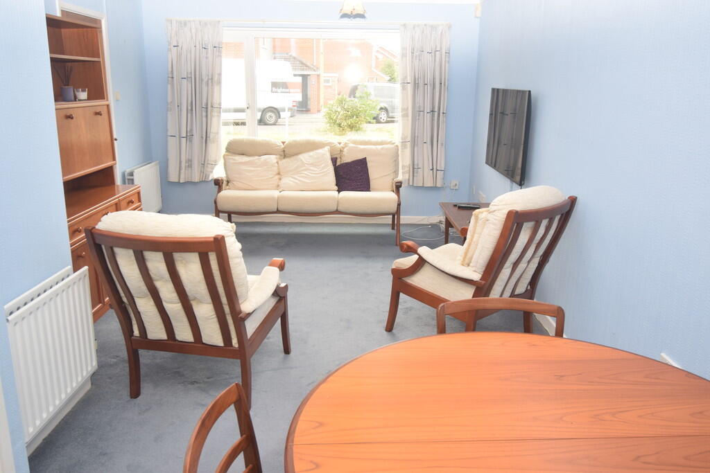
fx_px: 592
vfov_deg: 43.6
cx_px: 355
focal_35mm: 30
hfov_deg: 61.9
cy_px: 236
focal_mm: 20
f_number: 5.6
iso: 560
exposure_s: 1/60
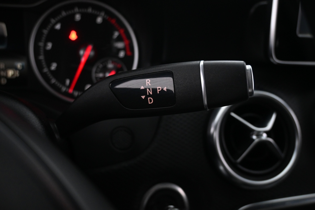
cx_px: 158
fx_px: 262
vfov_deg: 43.6
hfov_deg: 61.9
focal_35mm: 30
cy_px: 105
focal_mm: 20
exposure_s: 1/30
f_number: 3.8
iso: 2500
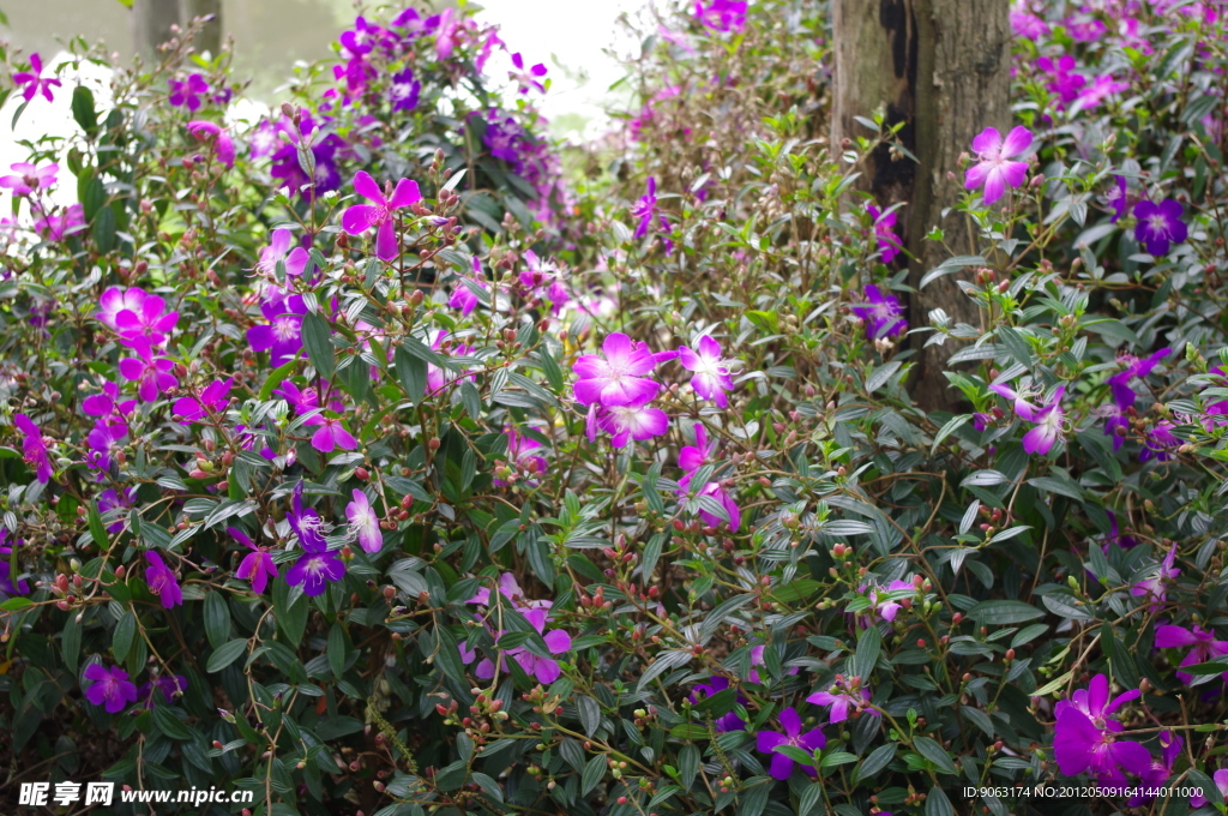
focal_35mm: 72
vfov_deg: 18.9
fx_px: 2453
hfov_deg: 28.1
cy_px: 408
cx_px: 614
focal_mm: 47.5
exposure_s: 1/25
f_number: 5.6
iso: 100
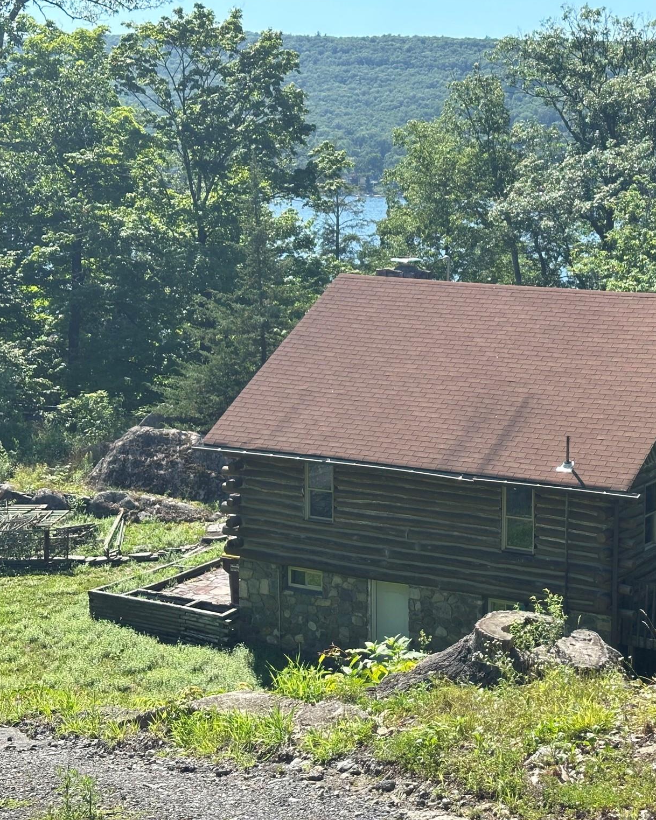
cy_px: 407
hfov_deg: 23.7
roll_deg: -1.1
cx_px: 550
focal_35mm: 63
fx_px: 1529
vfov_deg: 30.0
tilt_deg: -9.8
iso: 64
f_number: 1.78
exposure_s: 1/1565
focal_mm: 6.86
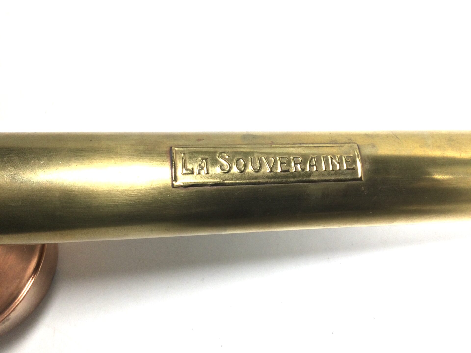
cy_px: 176
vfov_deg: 45.4
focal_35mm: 31
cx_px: 236
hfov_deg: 58.4
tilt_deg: -69.4
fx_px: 422
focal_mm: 3.3
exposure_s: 1/100
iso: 32
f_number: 2.4
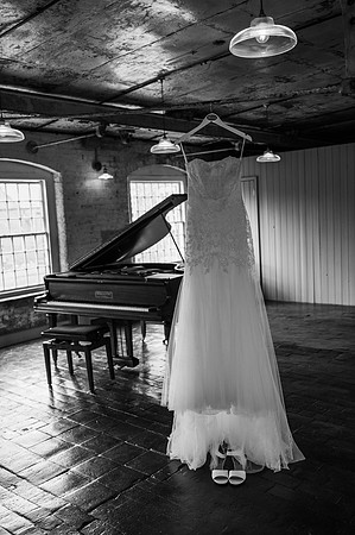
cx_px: 178
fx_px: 519
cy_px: 268
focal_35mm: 35
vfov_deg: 54.5
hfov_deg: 37.8
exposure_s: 1/200
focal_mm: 35
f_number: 2.5
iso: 320
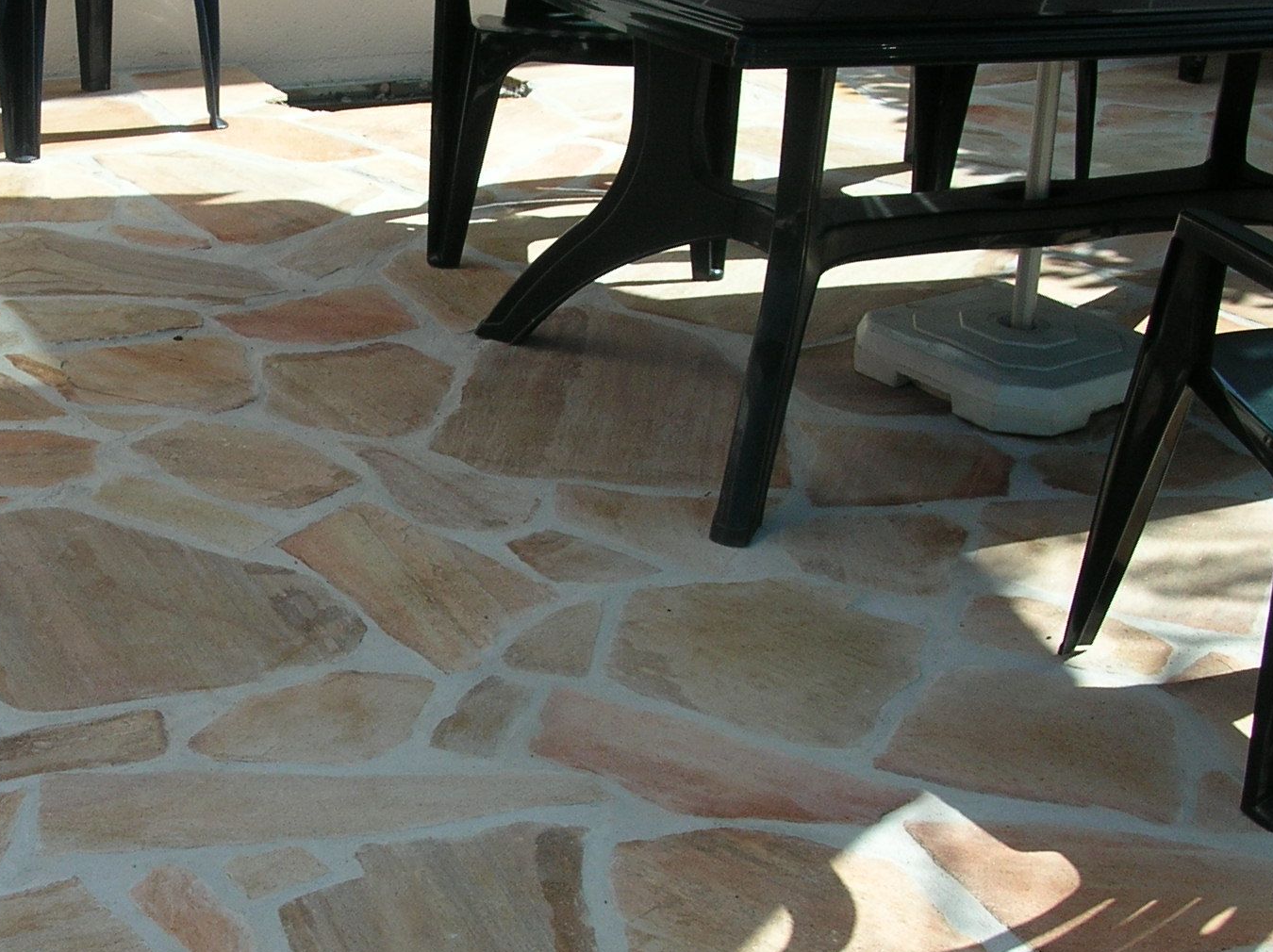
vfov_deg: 24.0
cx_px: 265
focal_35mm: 61
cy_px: 549
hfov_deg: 31.0
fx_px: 2241
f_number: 3.7
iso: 50
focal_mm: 6
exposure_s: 1/442
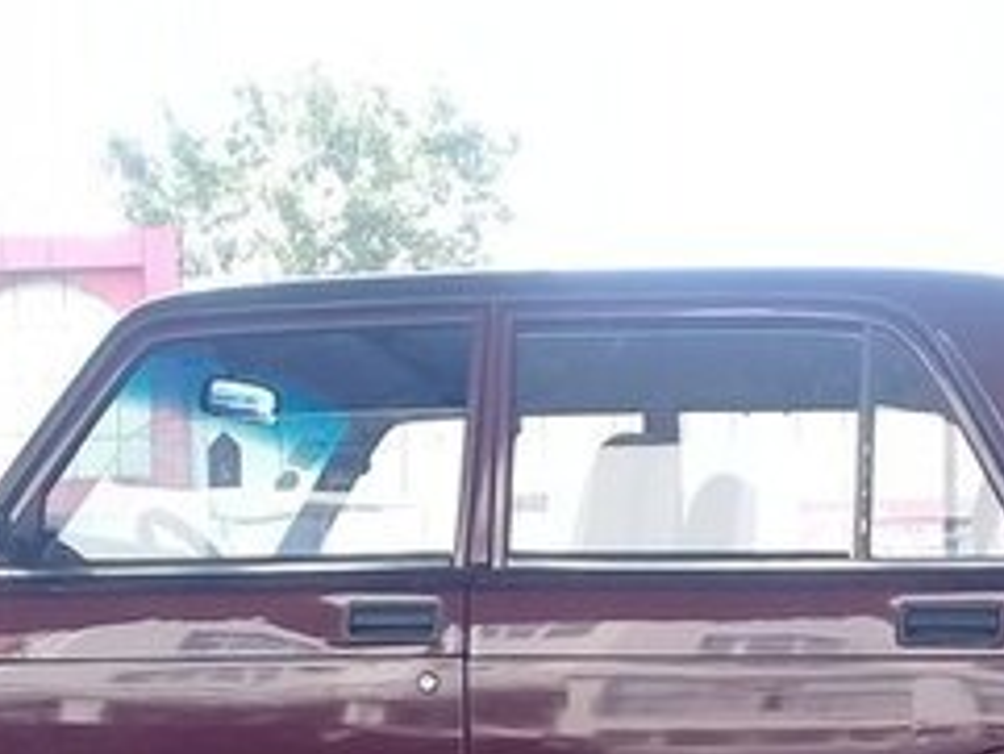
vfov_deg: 16.4
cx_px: 592
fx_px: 2467
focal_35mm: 85
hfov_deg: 23.0
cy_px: 989
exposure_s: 1/143
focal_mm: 3.3
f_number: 2.2
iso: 50
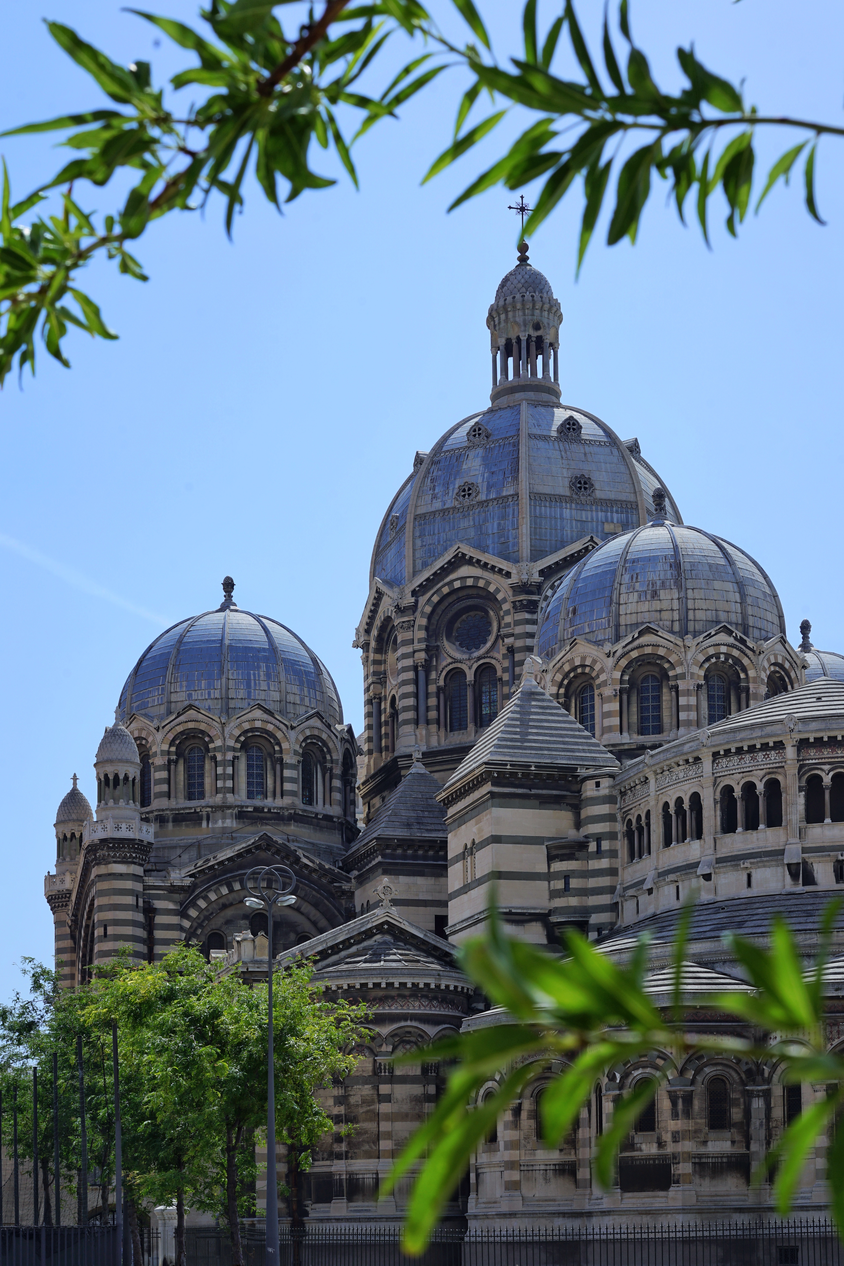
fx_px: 1934
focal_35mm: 55
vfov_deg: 36.2
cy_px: 633
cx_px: 422
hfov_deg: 24.6
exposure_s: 1/125
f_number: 14
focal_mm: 55
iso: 100
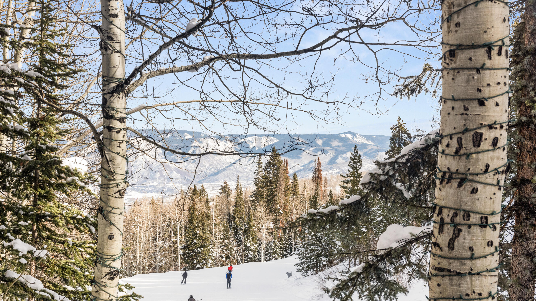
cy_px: 178
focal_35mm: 55
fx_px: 782
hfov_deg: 37.8
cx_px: 270
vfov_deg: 21.8
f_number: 14
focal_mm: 52
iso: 500
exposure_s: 1/400
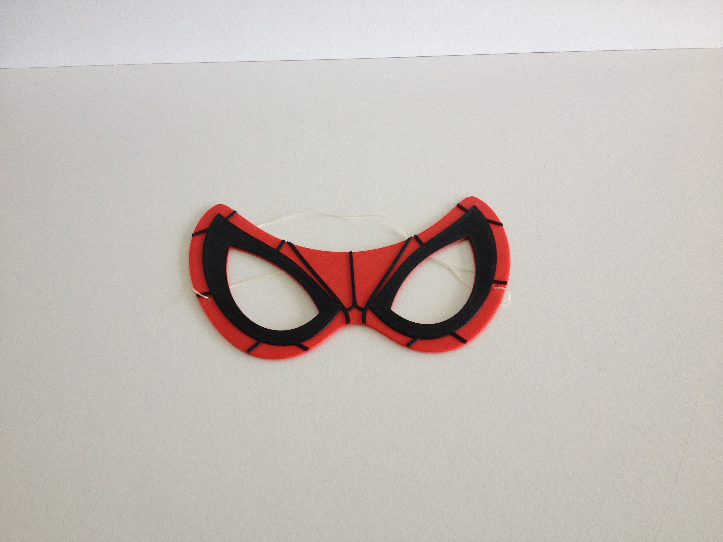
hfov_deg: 52.6
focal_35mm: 35
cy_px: 271
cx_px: 362
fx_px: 731
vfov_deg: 40.7
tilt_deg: -49.6
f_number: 2.4
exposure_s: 1/120
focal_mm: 4.28
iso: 80
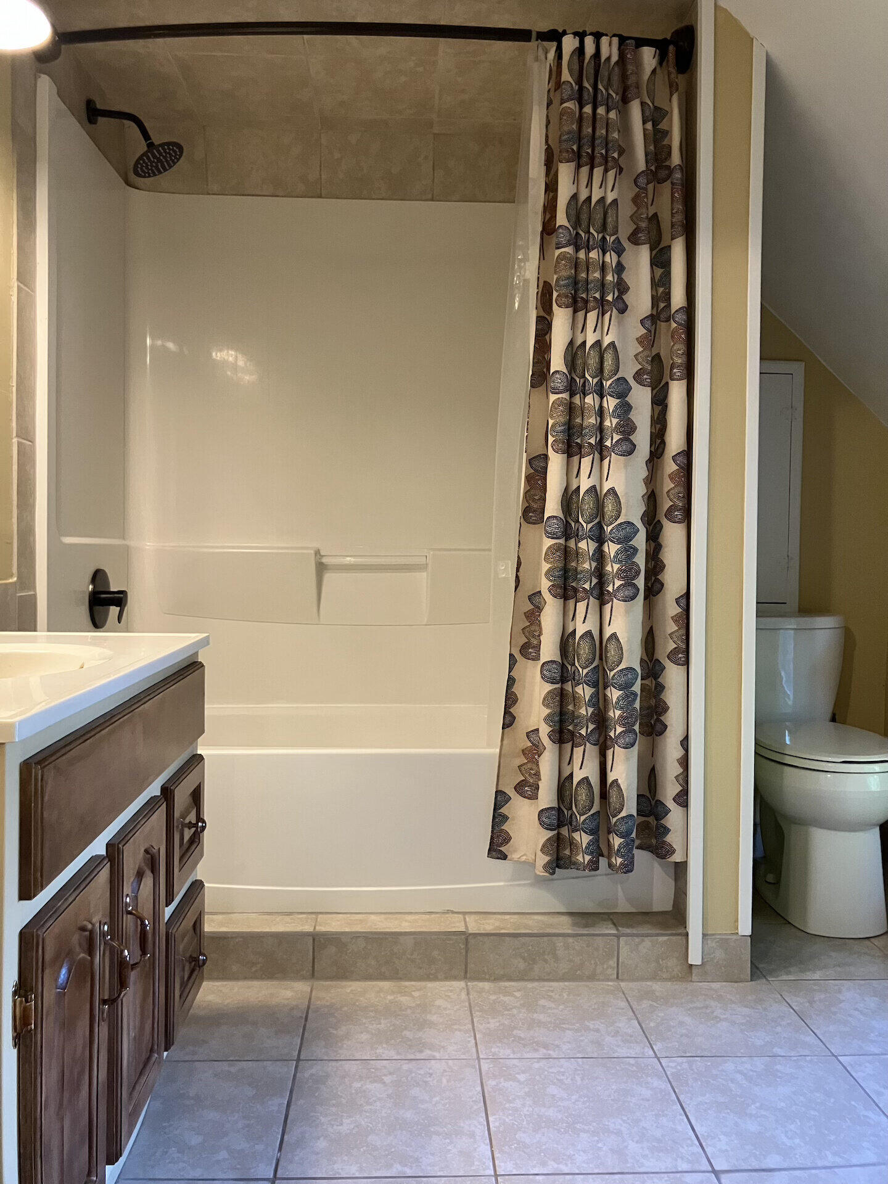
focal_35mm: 28
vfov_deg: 63.4
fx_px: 958
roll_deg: -0.8
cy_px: 592
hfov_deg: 49.7
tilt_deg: -1.0
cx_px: 444
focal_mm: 3.99
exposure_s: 1/60
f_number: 1.8
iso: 320
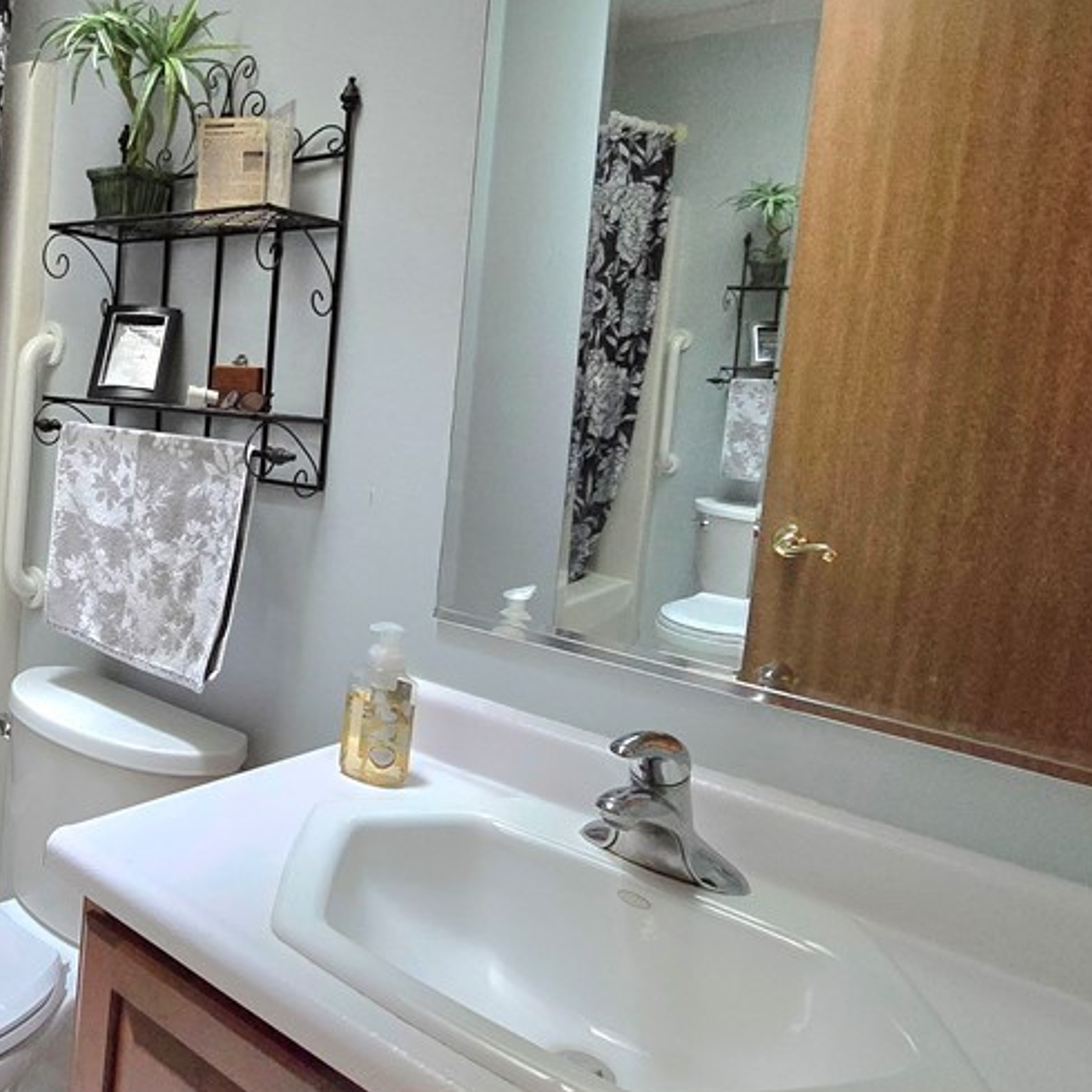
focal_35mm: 24
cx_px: 82
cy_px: 479
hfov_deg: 55.2
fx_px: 857
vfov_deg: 64.8
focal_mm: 2.2
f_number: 2.2
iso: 1250
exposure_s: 1/60.2
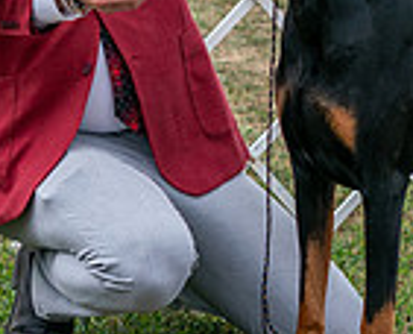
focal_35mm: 336
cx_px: 334
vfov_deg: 4.6
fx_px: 4124
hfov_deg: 5.7
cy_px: -189
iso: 400
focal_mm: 75
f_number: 4
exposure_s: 1/1600
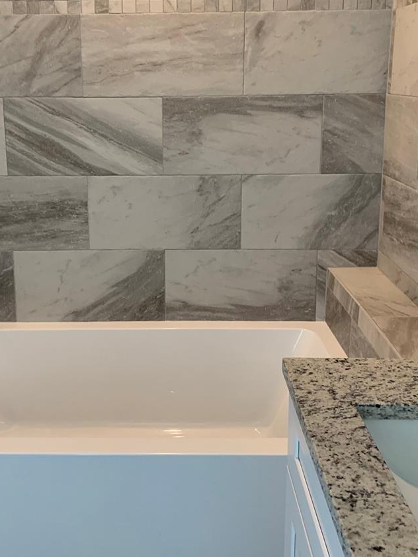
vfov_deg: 49.4
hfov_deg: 38.5
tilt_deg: -13.2
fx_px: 596
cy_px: 195
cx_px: 169
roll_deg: +1.6
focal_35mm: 37
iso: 100
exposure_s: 1/60
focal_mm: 4.25
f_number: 1.8
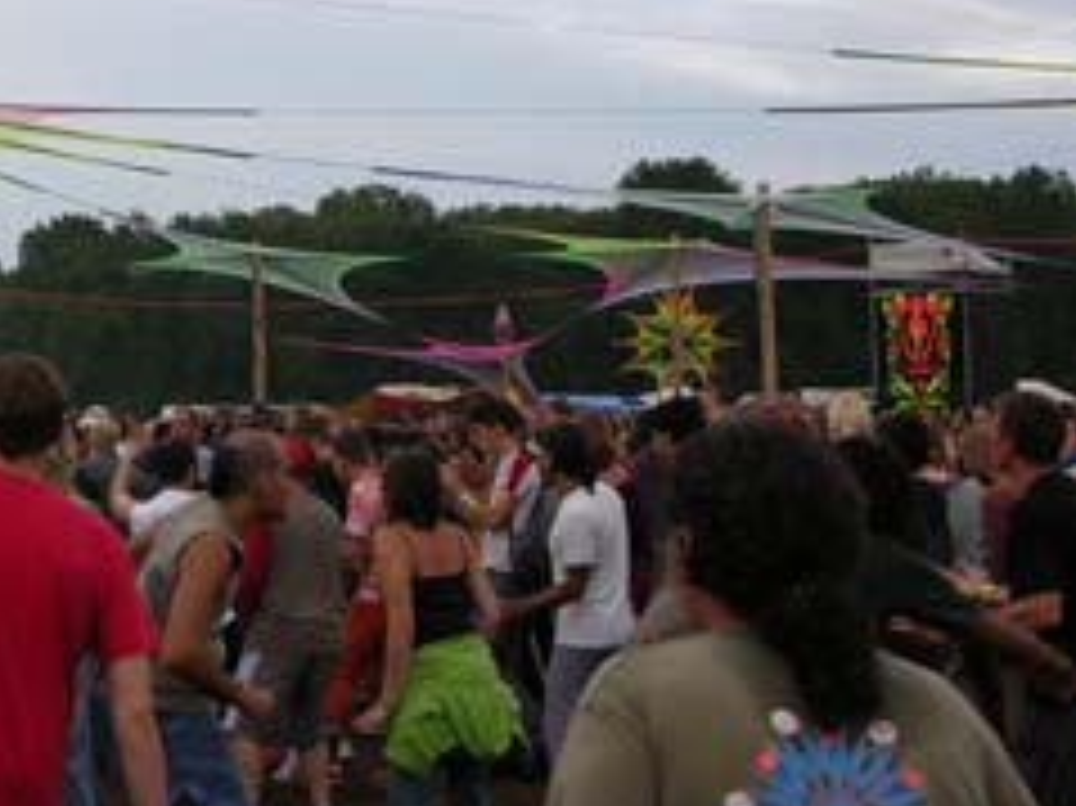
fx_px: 2051
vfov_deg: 22.1
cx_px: 68
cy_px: 252
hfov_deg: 28.1
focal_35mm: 66
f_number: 3.5
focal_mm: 8.9
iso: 50
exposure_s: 1/68.5
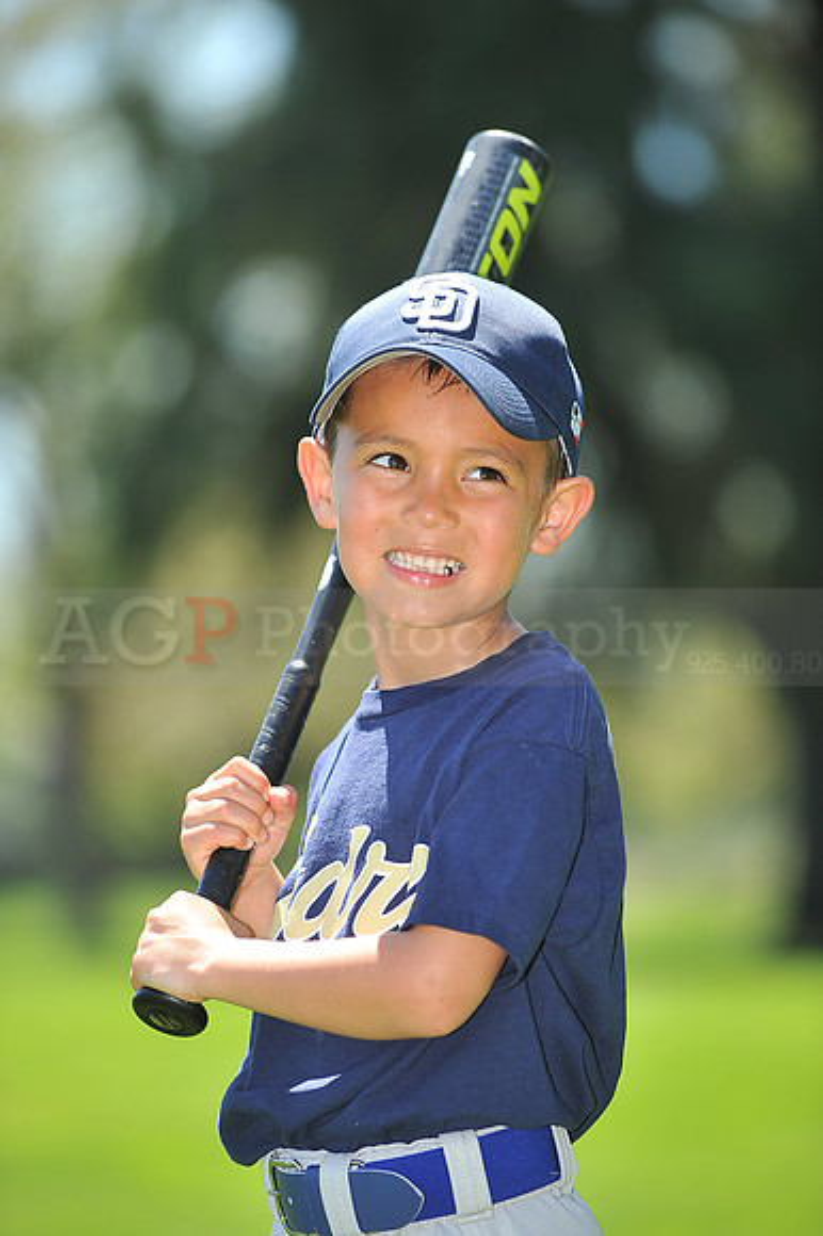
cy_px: 618
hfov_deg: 6.9
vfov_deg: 10.3
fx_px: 6866
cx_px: 412
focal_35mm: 200
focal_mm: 200
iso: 200
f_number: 4.5
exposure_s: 1/640
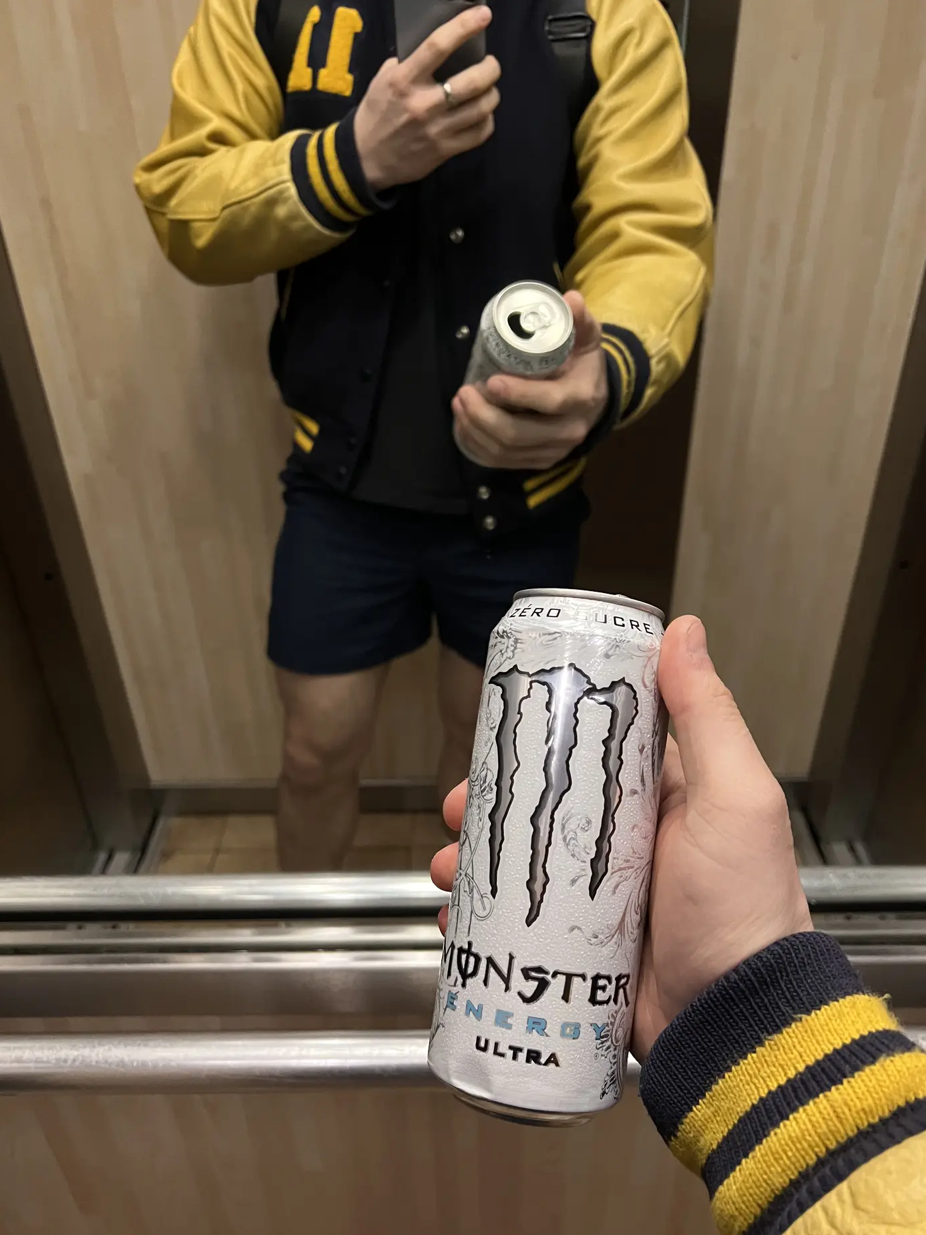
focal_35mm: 27
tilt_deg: -33.6
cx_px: 475
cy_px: 640
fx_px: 963
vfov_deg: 65.3
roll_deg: -0.1
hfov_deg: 51.4
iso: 400
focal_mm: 5.7
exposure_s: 1/33
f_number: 1.5
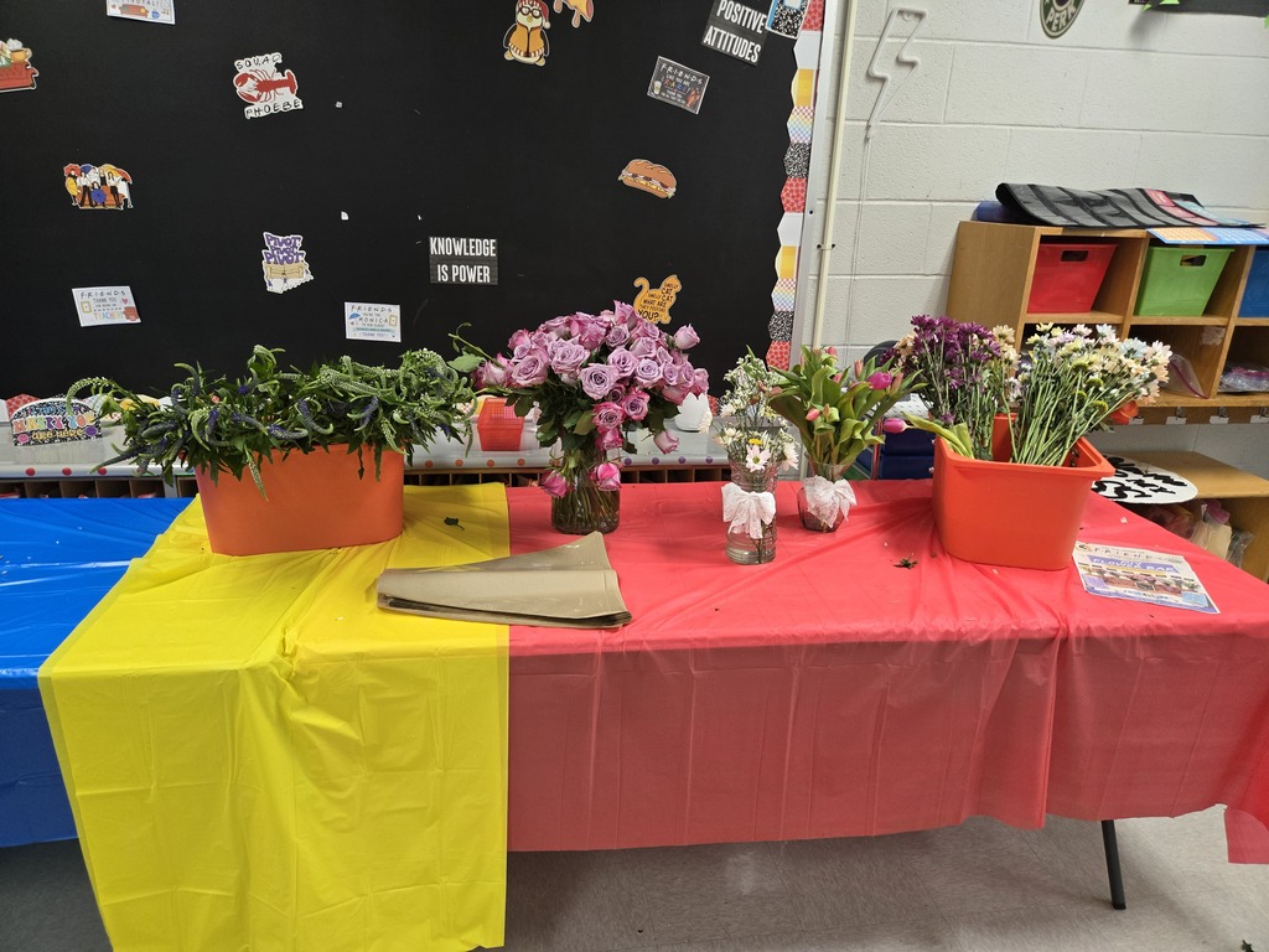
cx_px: 634
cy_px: 476
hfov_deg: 73.9
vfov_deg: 58.9
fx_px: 843
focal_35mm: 23
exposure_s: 1/120
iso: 250
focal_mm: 5.4
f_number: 1.8
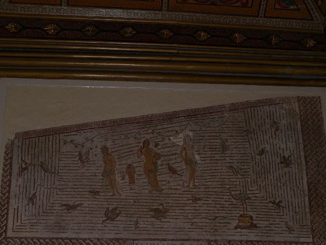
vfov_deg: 25.2
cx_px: 161
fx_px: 546
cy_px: 153
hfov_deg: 33.2
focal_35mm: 58
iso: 80
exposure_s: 1/60
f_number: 2.8
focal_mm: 7.6
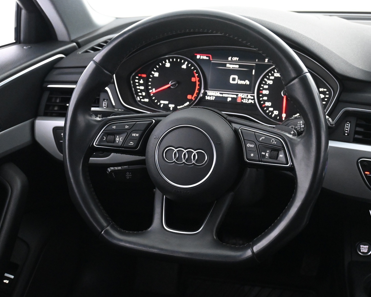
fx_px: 560
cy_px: 149
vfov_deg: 29.7
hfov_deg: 36.7
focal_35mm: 51
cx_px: 186
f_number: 4.8
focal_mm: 30
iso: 5600
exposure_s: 1/50
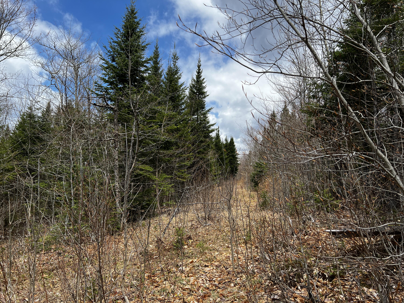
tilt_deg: +6.1
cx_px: 202
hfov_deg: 67.3
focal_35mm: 26
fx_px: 303
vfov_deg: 53.1
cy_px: 152
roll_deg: -1.2
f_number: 1.5
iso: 50
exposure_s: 1/2632
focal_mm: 5.7
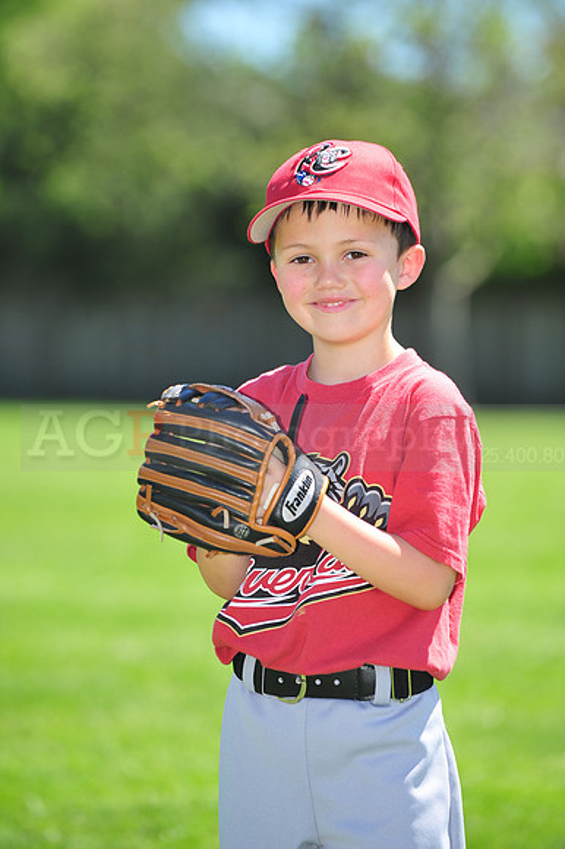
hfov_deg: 6.9
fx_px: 4714
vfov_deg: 10.3
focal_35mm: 200
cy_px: 424
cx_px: 282
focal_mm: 200
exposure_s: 1/500
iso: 200
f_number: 4.5
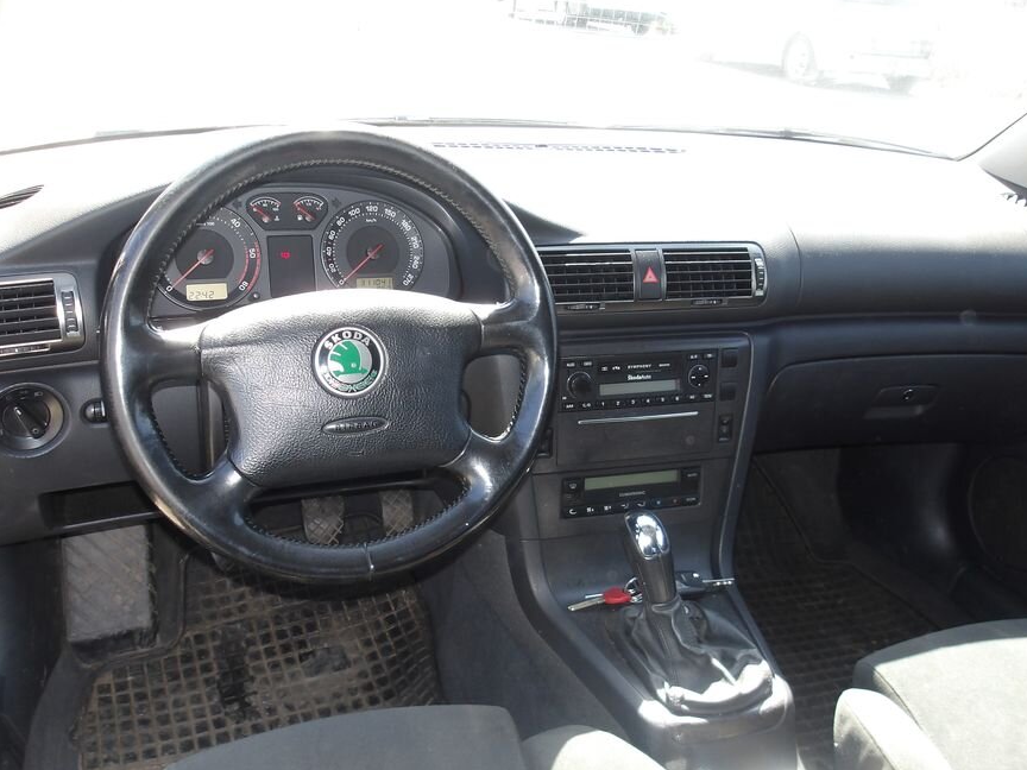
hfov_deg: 56.8
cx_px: 491
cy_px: 373
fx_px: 949
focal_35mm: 32
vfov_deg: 44.2
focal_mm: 4.9
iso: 100
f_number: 3
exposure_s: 1/76
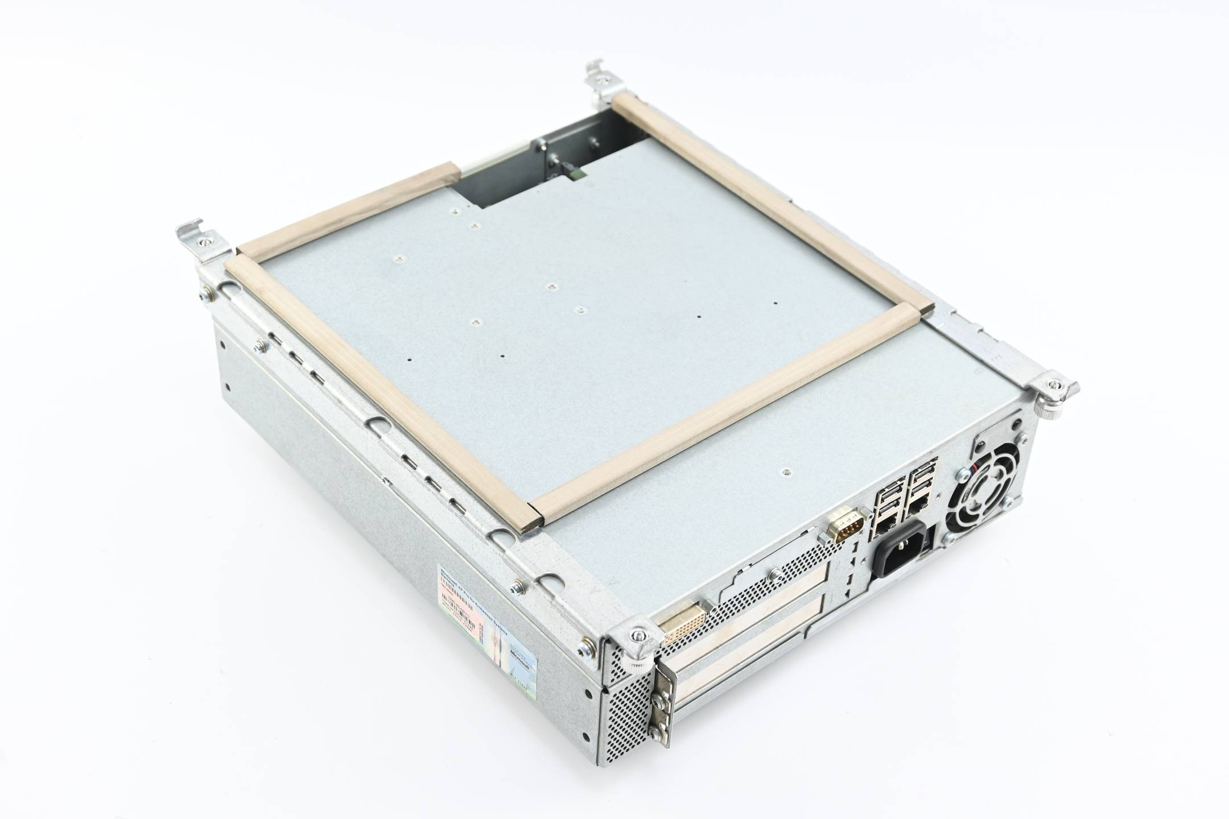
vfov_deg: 25.1
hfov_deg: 36.9
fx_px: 1843
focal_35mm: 54
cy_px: 410
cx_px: 614
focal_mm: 36
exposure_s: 1/60
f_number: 6.3
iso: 320
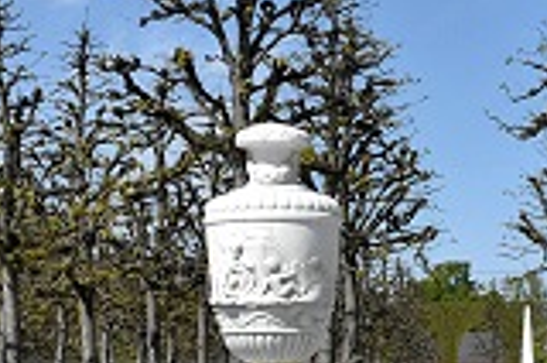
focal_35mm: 124
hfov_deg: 16.4
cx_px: 451
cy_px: 373
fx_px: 1880
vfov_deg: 10.9
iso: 2500
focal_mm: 22
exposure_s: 1/8000
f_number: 11
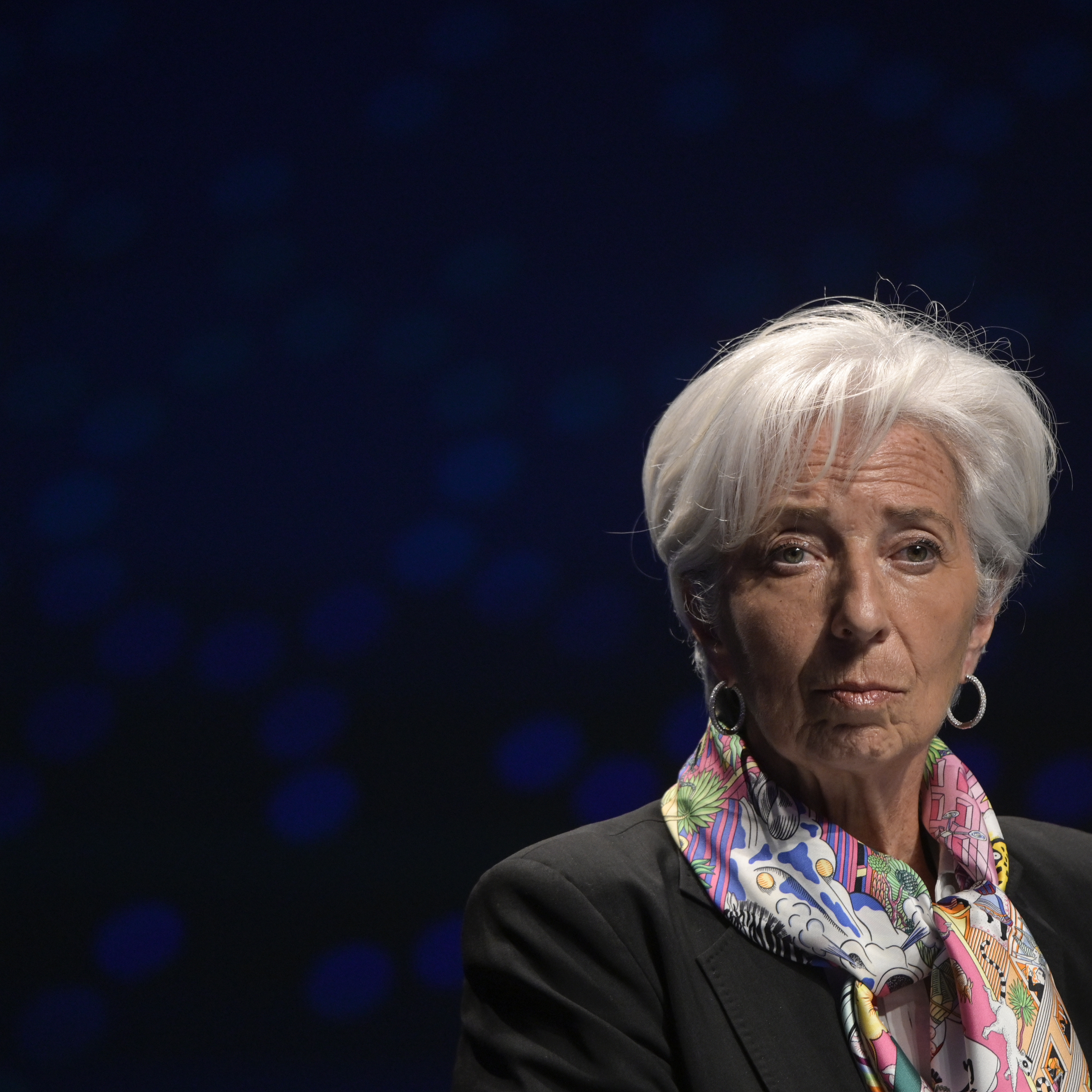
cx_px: 771
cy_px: 546
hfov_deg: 3.4
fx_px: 18238
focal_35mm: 511
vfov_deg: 3.4
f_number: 5.6
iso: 2800
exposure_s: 1/250
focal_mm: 400
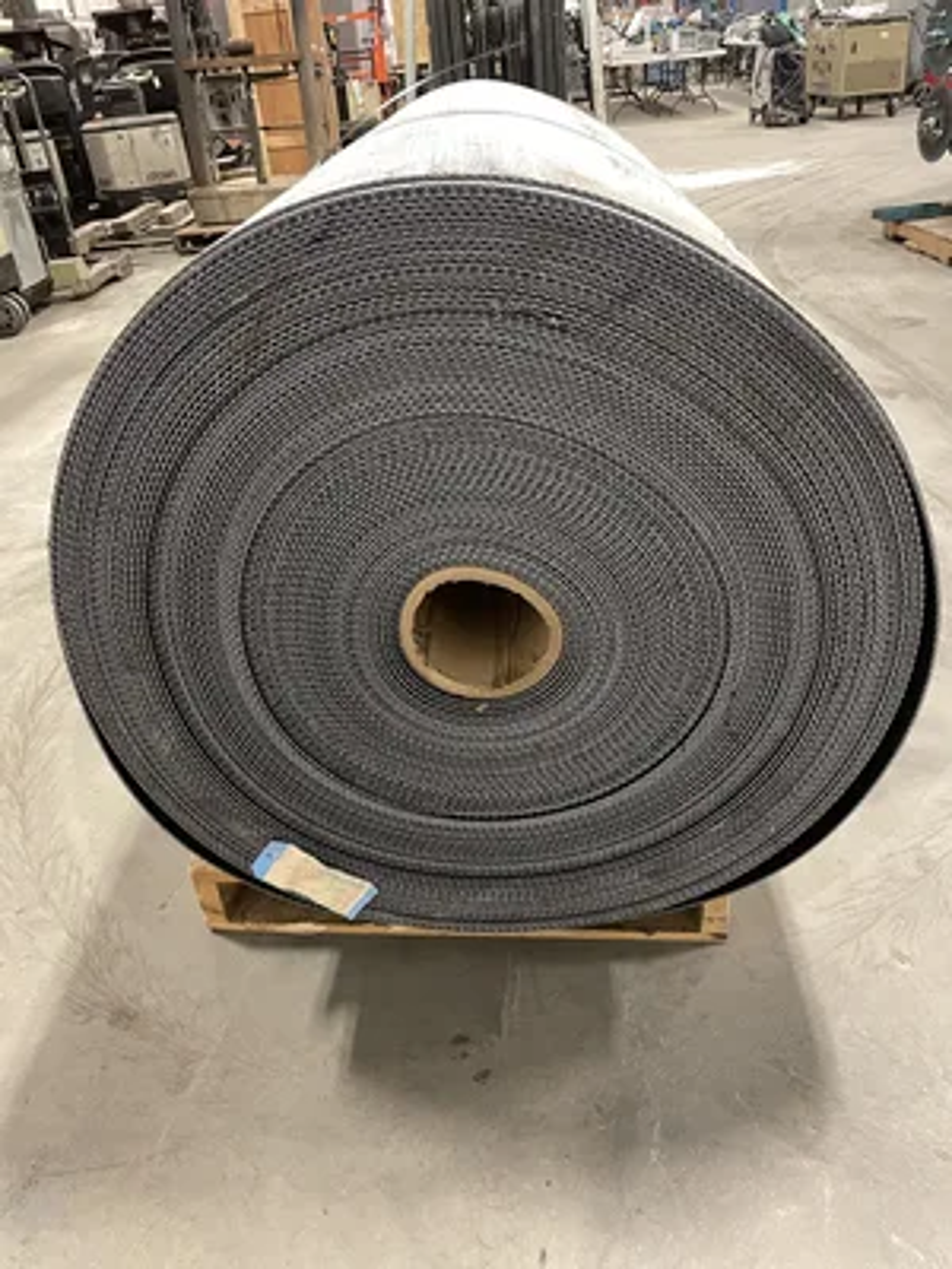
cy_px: 634
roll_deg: +6.6
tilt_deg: -30.7
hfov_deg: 53.1
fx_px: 953
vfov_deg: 67.3
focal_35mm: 26
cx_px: 476
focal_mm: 4.2
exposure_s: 1/30
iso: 640
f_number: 1.6
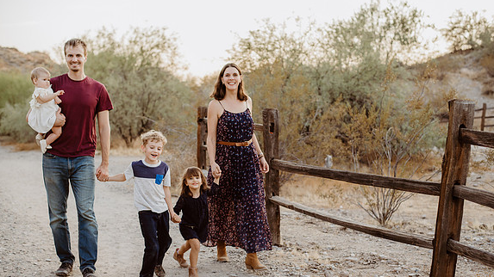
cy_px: 161
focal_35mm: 53
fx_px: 694
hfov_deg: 39.2
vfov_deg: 22.6
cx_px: 248
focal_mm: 50
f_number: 2.8
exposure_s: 1/250
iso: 200
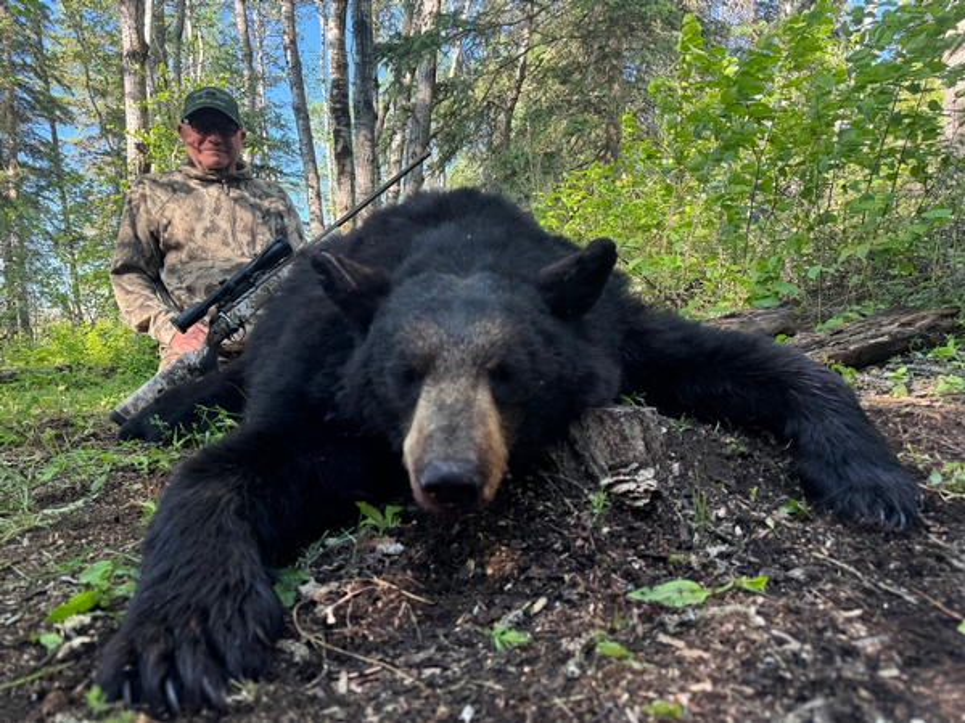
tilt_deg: -3.6
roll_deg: +0.7
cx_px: 482
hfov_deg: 71.6
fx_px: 669
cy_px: 362
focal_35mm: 24
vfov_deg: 56.8
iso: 64
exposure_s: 1/267
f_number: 1.78
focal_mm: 6.76
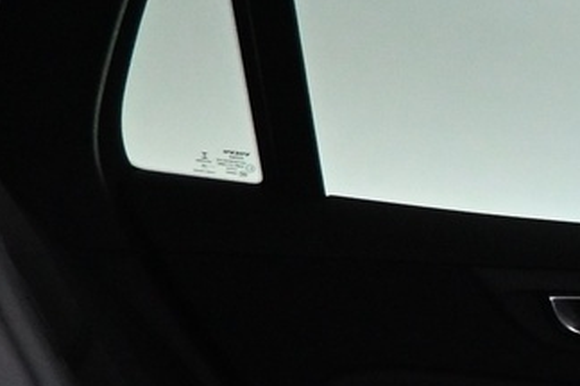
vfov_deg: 11.0
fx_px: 1933
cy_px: 590
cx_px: 1257
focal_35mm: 120
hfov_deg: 13.7
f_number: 3.5
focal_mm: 16
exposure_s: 1/60
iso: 3200
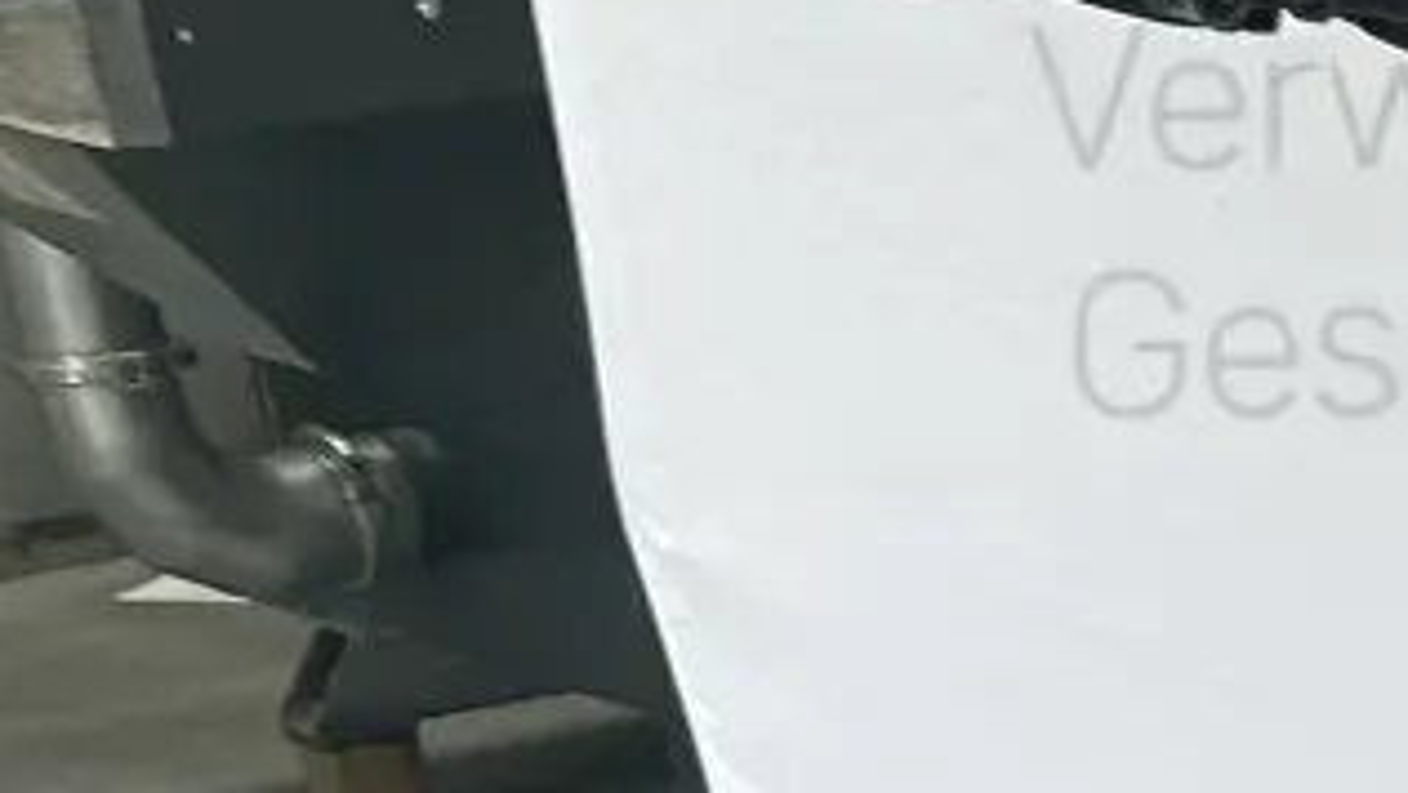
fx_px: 6424
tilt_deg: -25.3
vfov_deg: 6.5
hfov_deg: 10.4
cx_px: 3587
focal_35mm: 172
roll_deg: +2.5
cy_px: 2326
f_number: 1.5
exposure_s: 1/121
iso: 50
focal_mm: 5.7
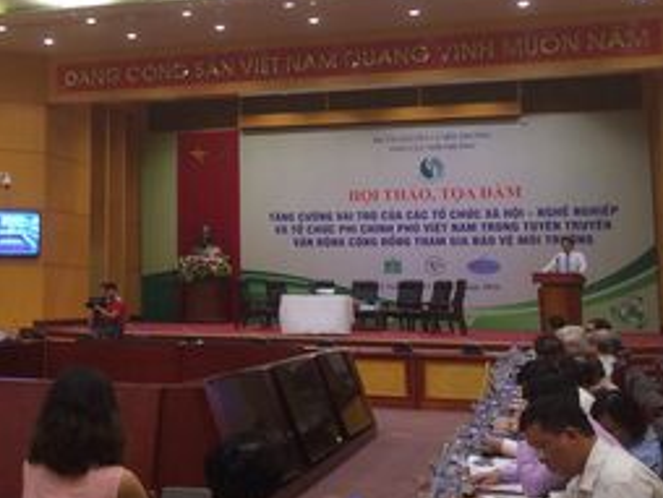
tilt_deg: +6.5
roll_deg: -0.9
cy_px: 160
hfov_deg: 32.5
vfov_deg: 25.5
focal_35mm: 57
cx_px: 104
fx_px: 1093
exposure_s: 1/33
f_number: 2.2
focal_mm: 4.15
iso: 125
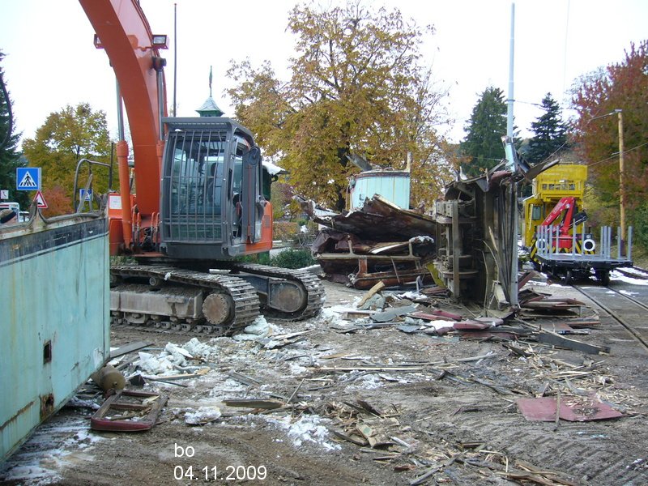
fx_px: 655
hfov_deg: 52.6
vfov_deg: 40.7
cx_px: 324
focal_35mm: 35
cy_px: 243
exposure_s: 1/30
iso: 80
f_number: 2.8
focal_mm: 5.8
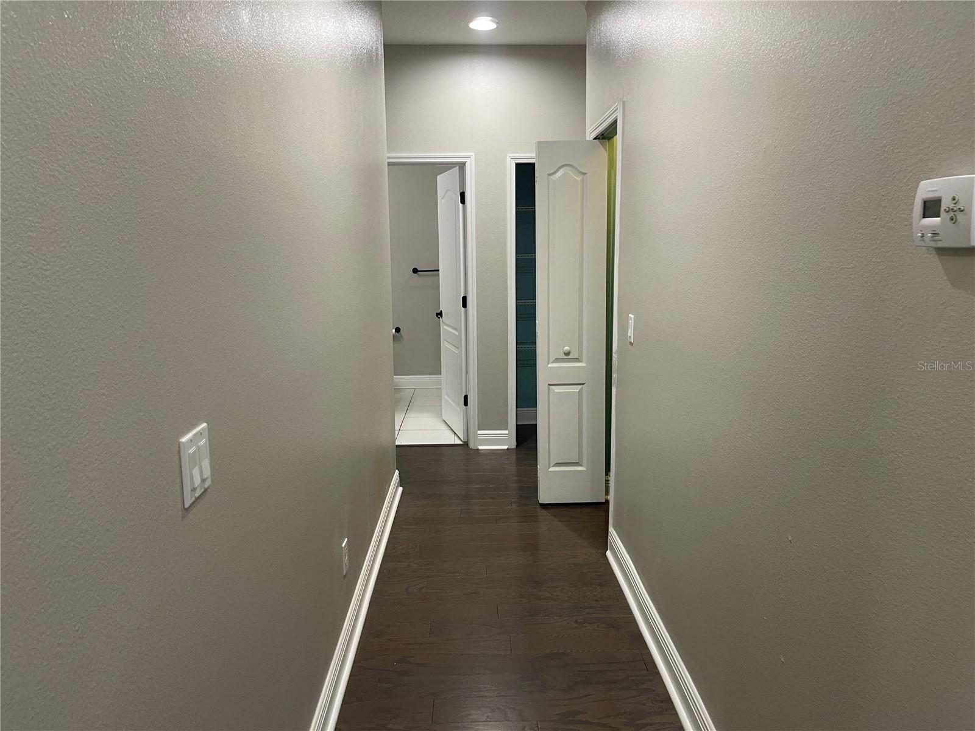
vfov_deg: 54.9
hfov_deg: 69.4
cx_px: 488
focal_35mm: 25
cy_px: 366
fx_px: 704
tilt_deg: -8.6
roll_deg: +0.1
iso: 160
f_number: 1.6
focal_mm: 5.1
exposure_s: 1/60
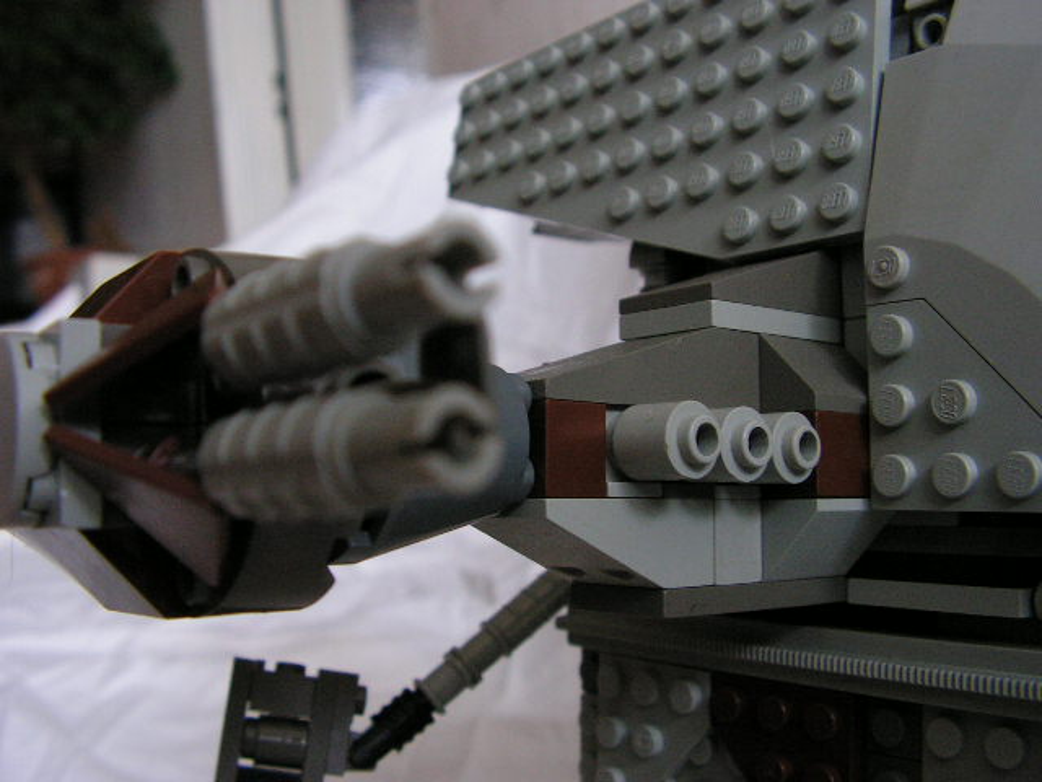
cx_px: 521
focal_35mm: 36
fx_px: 1084
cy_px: 391
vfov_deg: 39.7
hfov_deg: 51.4
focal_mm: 6
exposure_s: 1/40
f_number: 3.2
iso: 200
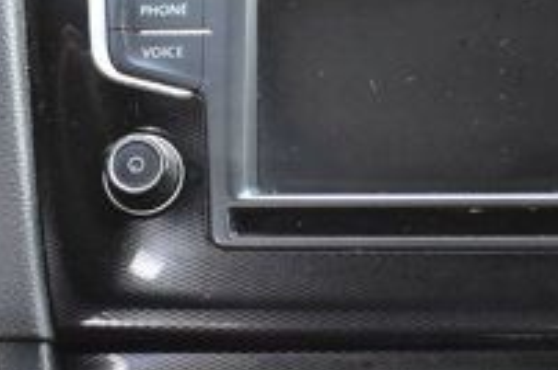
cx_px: 610
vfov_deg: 6.6
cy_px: 359
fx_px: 3181
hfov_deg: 9.9
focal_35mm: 206
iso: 1600
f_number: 6.3
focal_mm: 27
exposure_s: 1/15
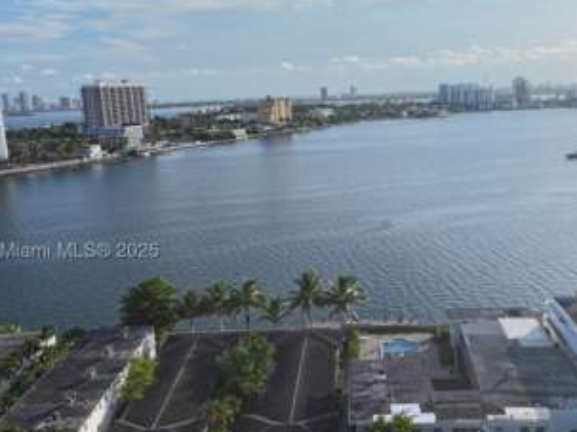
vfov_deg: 37.6
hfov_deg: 48.9
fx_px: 633
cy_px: 254
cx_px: 328
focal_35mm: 38
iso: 100
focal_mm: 12.29
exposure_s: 1/160
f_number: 8
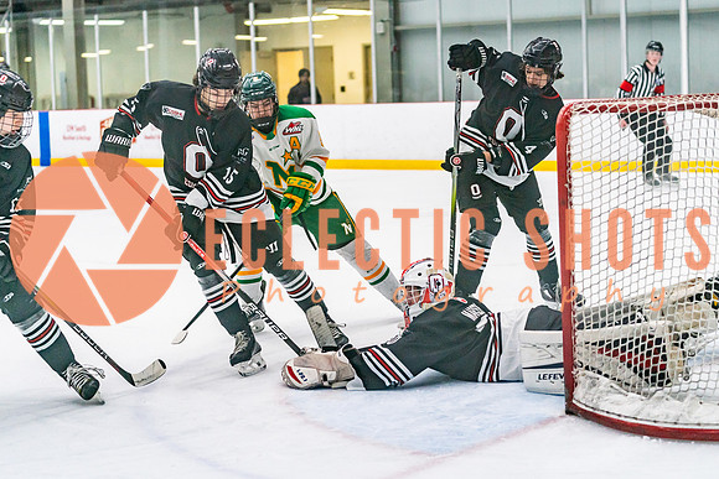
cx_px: 359
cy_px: 220
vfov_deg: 17.9
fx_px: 1519
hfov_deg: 26.6
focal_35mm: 76
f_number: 2.8
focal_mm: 70
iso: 3200
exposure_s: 1/1250
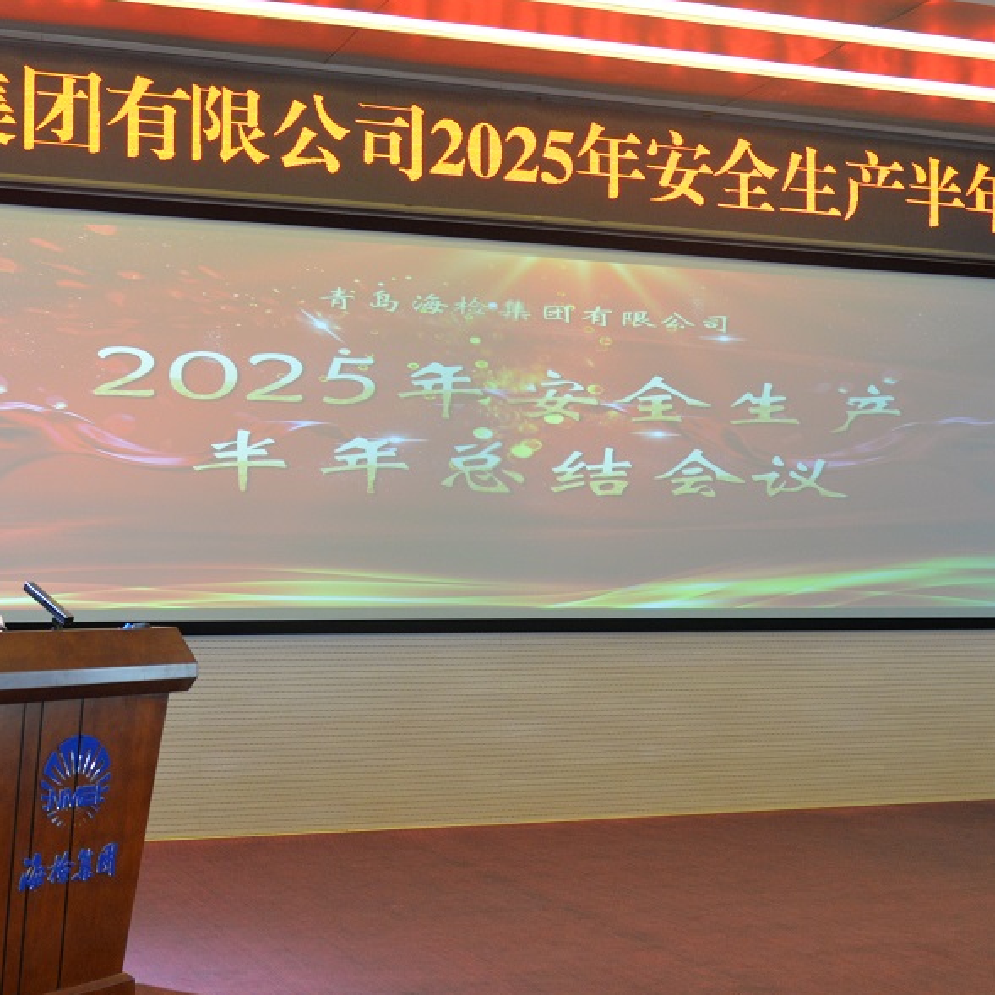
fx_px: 1691
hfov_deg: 32.6
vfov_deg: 32.7
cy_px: 560
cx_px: 351
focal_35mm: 52
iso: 1600
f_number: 4
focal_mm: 30
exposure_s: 1/60
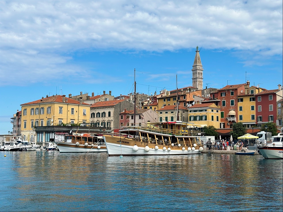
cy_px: 106
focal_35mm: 48
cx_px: 142
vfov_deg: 30.3
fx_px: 392
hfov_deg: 39.7
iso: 100
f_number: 1.78
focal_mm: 6.86
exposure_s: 1/8197
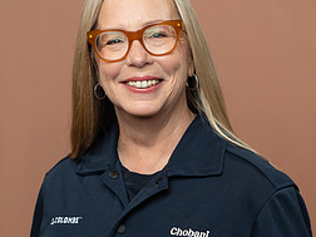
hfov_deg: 11.3
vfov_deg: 8.5
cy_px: 172
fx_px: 1598
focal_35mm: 175
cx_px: 155
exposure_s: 1/160
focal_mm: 102
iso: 320
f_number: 4
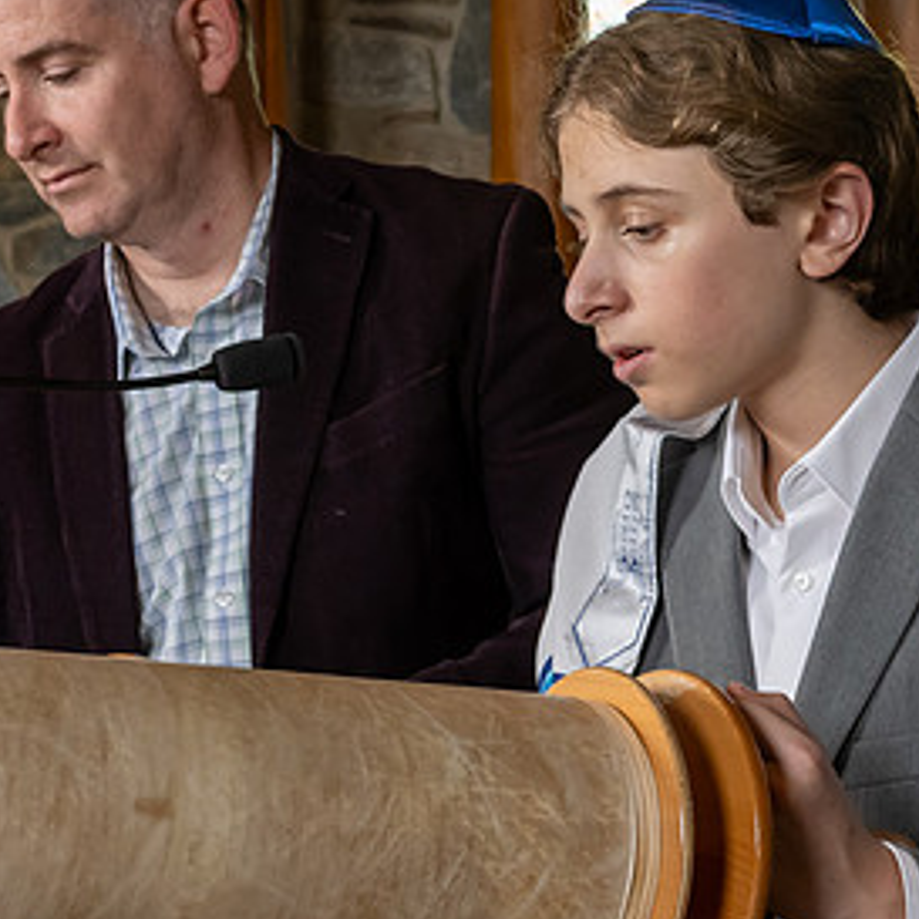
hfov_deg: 16.6
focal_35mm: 105
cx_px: 401
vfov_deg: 16.6
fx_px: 3154
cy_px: 377
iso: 1000
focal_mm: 34
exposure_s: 1/200
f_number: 7.1
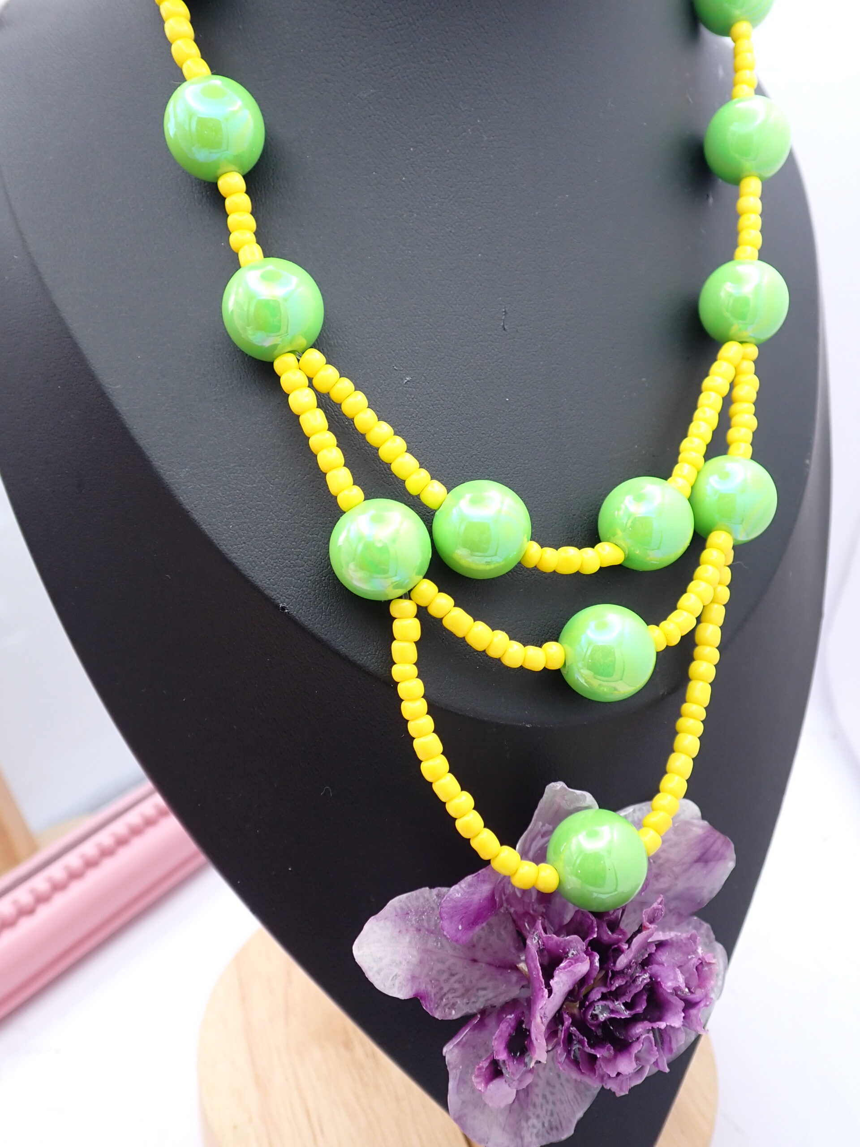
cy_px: 574
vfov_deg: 56.8
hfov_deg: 44.2
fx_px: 1060
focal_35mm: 32
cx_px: 430
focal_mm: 5.79
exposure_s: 1/100
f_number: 2.4
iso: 200
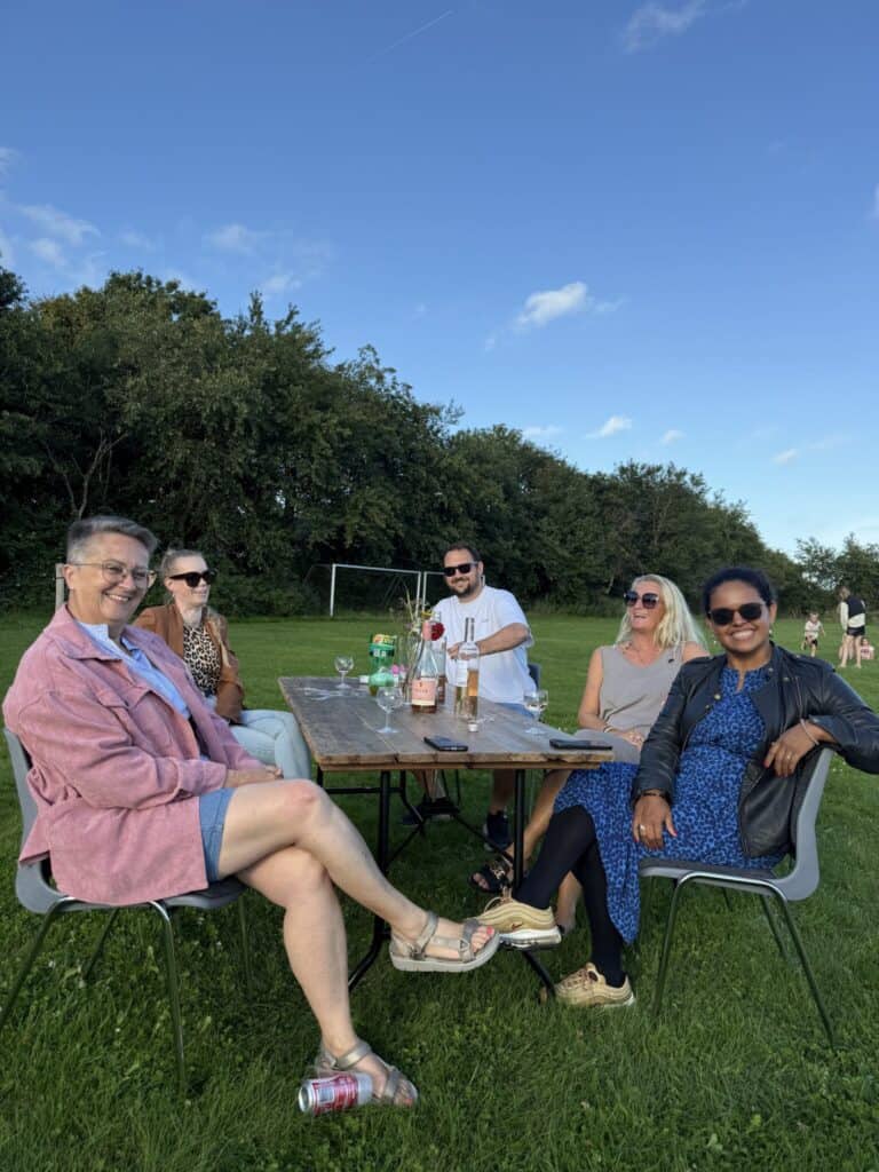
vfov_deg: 71.6
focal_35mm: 24
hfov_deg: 56.8
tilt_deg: +1.3
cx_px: 440
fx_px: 813
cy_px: 586
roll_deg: -2.1
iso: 80
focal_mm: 6.76
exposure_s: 1/2000
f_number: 1.78
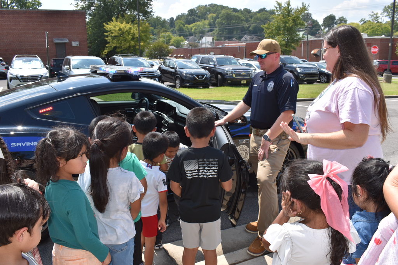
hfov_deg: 59.5
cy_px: 132
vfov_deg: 41.7
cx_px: 199
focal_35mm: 32
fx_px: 348
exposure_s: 1/200
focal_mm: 21
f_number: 10
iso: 100
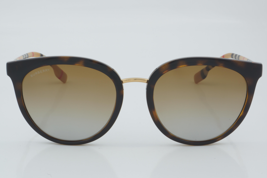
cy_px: 89
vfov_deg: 16.6
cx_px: 134
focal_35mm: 82
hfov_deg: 24.6
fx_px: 612
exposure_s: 1/4
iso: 100
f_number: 32
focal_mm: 55
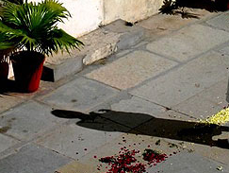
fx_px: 1398
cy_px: 21
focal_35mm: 211
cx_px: 166
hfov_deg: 9.4
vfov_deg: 7.0
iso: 100
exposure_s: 1/172
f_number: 13.4
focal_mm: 24
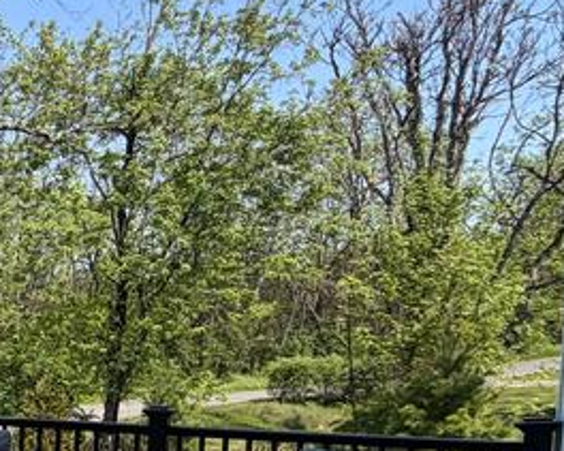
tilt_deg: -4.6
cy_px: 421
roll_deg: +0.1
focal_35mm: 53
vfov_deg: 27.4
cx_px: -385
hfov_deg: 23.5
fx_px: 884
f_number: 2.2
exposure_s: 1/770
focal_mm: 2.22
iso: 32
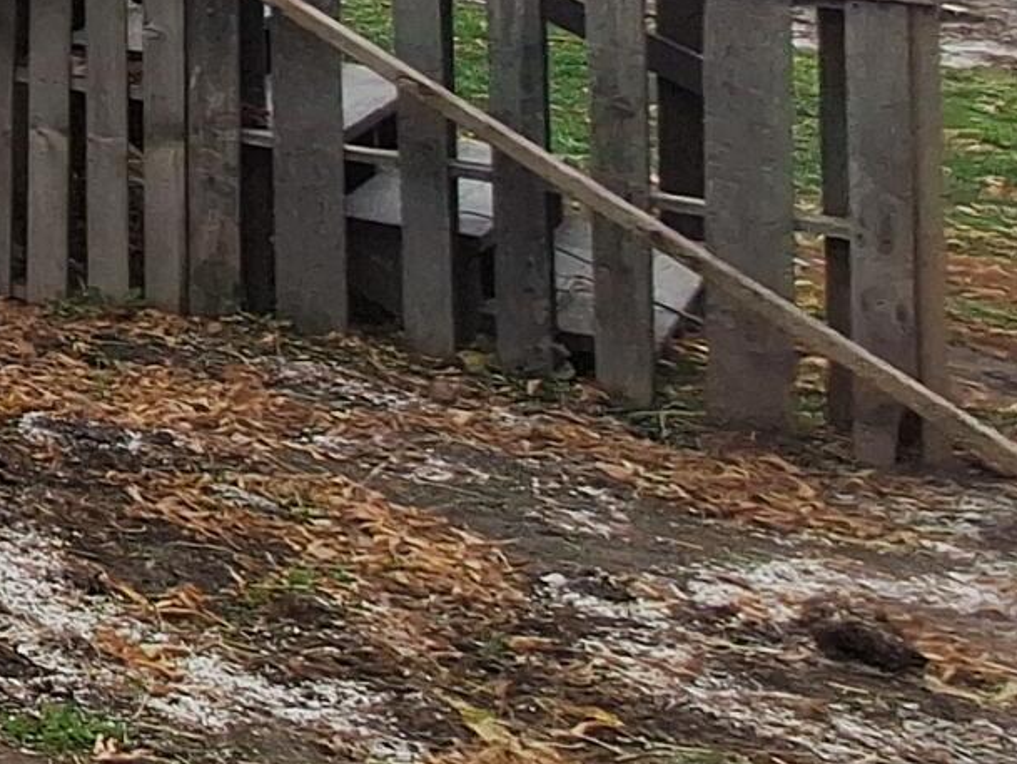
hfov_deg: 15.3
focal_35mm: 64
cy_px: -376
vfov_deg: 19.9
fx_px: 1881
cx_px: -1414
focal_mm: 1.74
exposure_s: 1/1078
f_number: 2.2
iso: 40
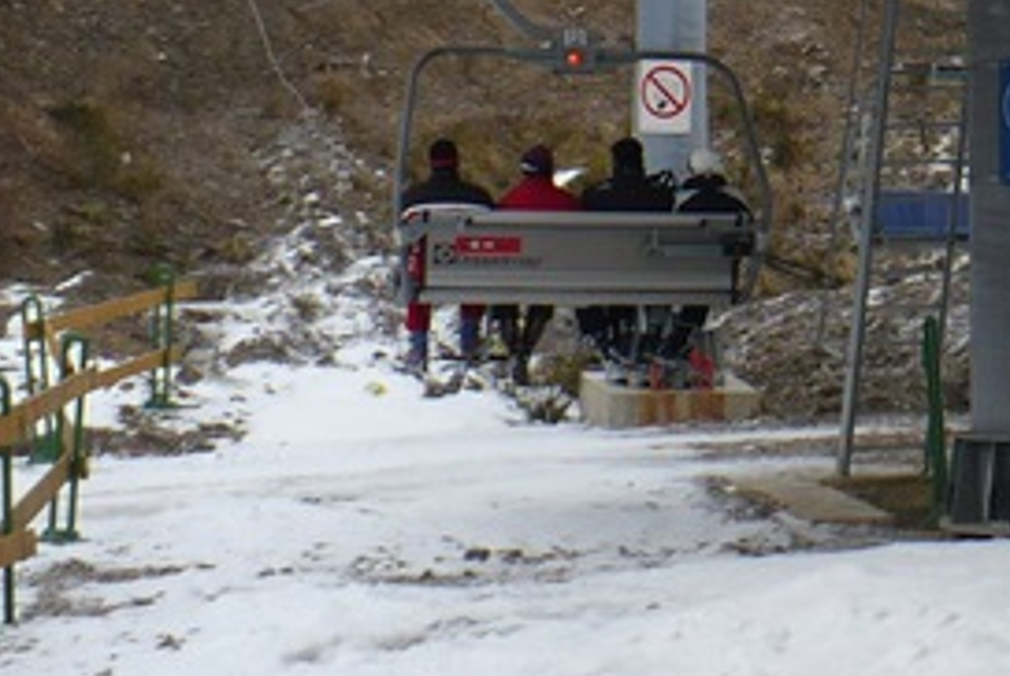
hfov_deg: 17.3
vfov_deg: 11.7
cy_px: -264
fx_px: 3174
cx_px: 1211
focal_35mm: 113
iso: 100
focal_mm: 6.1
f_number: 2.8
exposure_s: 1/200
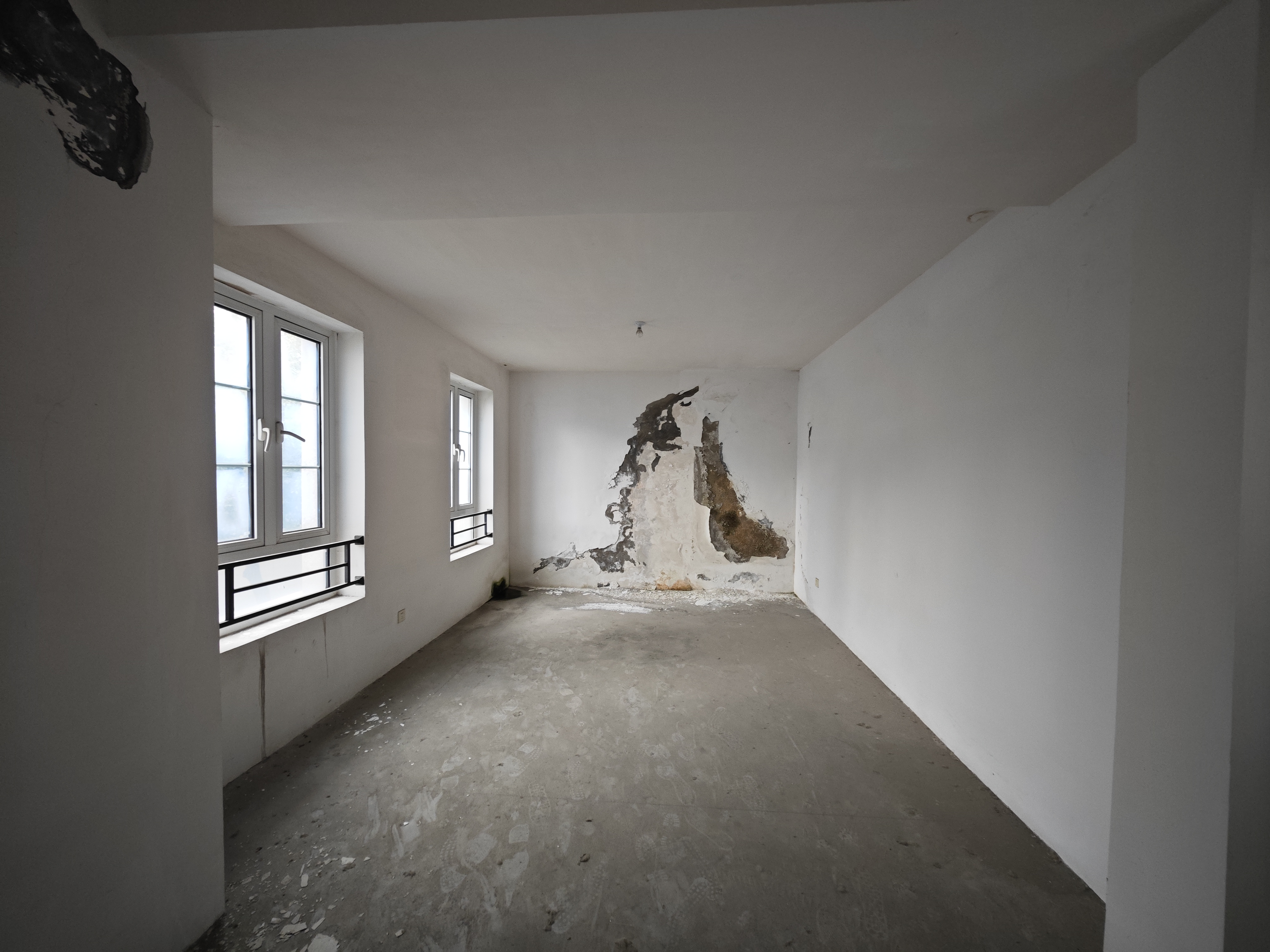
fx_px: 440
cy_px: 476
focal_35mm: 12
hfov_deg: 110.5
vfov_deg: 94.5
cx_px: 635
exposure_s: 1/39.1
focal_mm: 2.03
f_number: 1.8
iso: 100
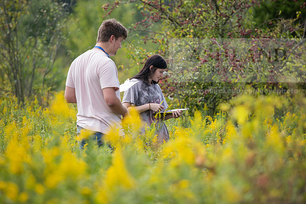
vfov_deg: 7.6
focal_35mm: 180
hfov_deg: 11.4
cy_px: 102
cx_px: 153
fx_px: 1530
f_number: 3.5
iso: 80
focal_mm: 180
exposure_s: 1/320
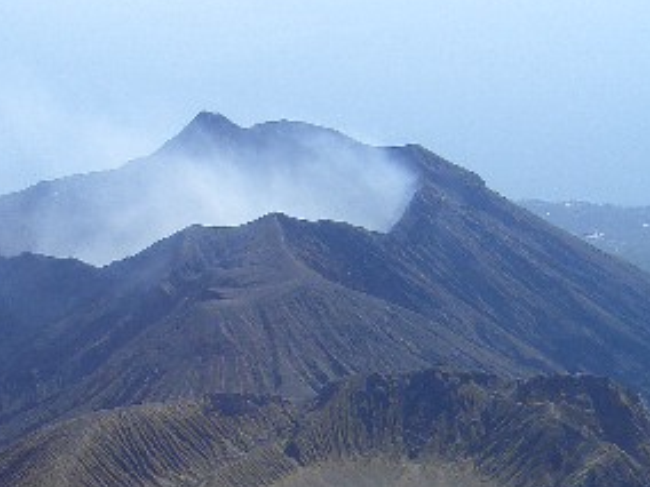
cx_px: 183
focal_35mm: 88
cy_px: 370
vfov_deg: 16.7
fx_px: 1652
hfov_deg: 22.1
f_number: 4.8
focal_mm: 8
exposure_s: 1/400
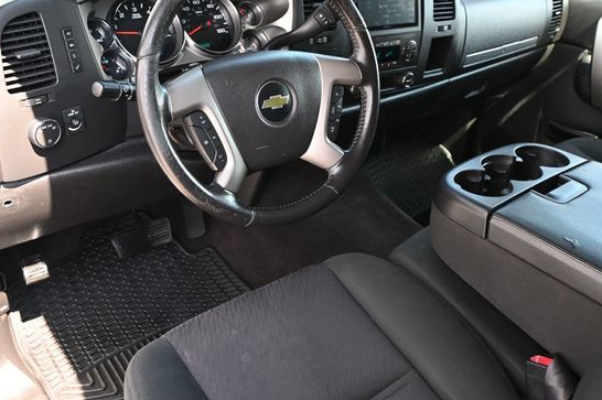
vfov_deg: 38.4
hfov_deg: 55.4
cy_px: 166
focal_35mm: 34
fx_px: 573
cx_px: 290
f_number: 3.8
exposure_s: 1/125
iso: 720
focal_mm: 19.5
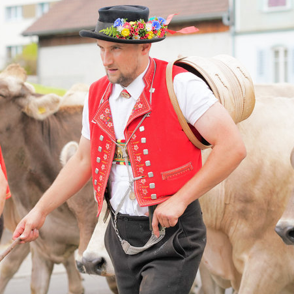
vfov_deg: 12.1
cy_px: 126
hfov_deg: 12.1
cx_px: 138
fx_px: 1384
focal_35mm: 144
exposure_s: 1/500
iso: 400
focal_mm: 85
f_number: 4.5
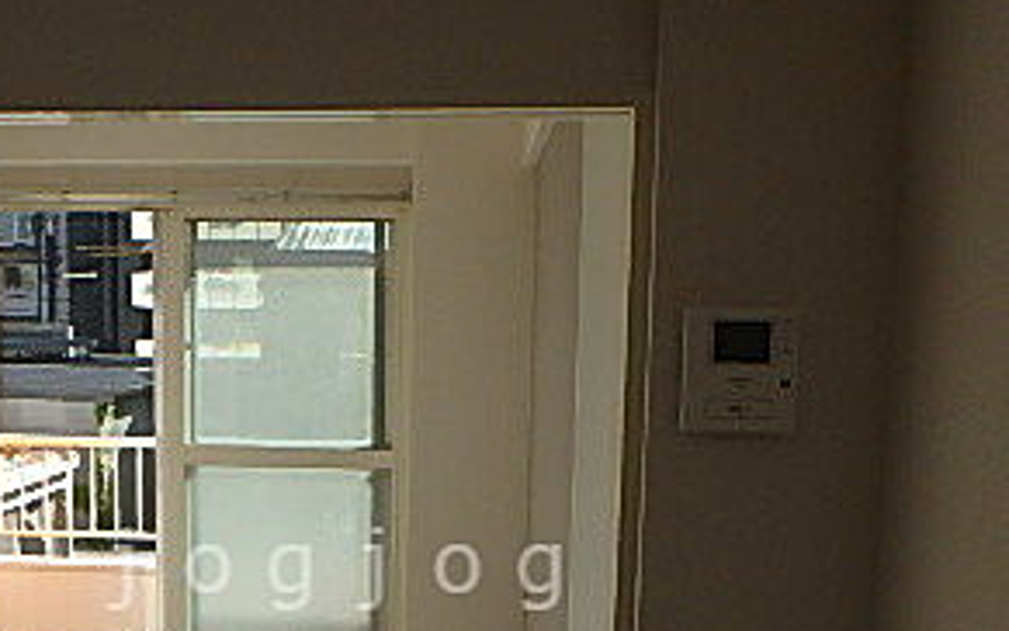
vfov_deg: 25.5
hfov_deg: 40.6
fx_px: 1348
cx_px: 343
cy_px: 569
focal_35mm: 49
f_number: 3.5
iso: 125
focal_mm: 3.7
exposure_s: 1/400
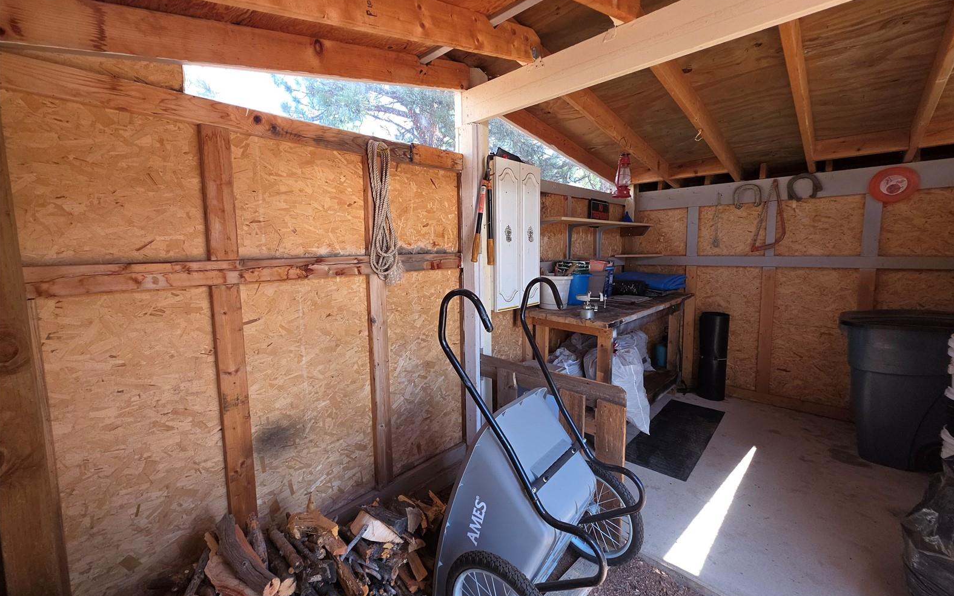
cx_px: 482
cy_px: 286
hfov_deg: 105.3
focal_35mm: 14
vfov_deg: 78.6
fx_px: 364
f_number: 1.9
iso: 32
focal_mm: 2.2
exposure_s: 1/120
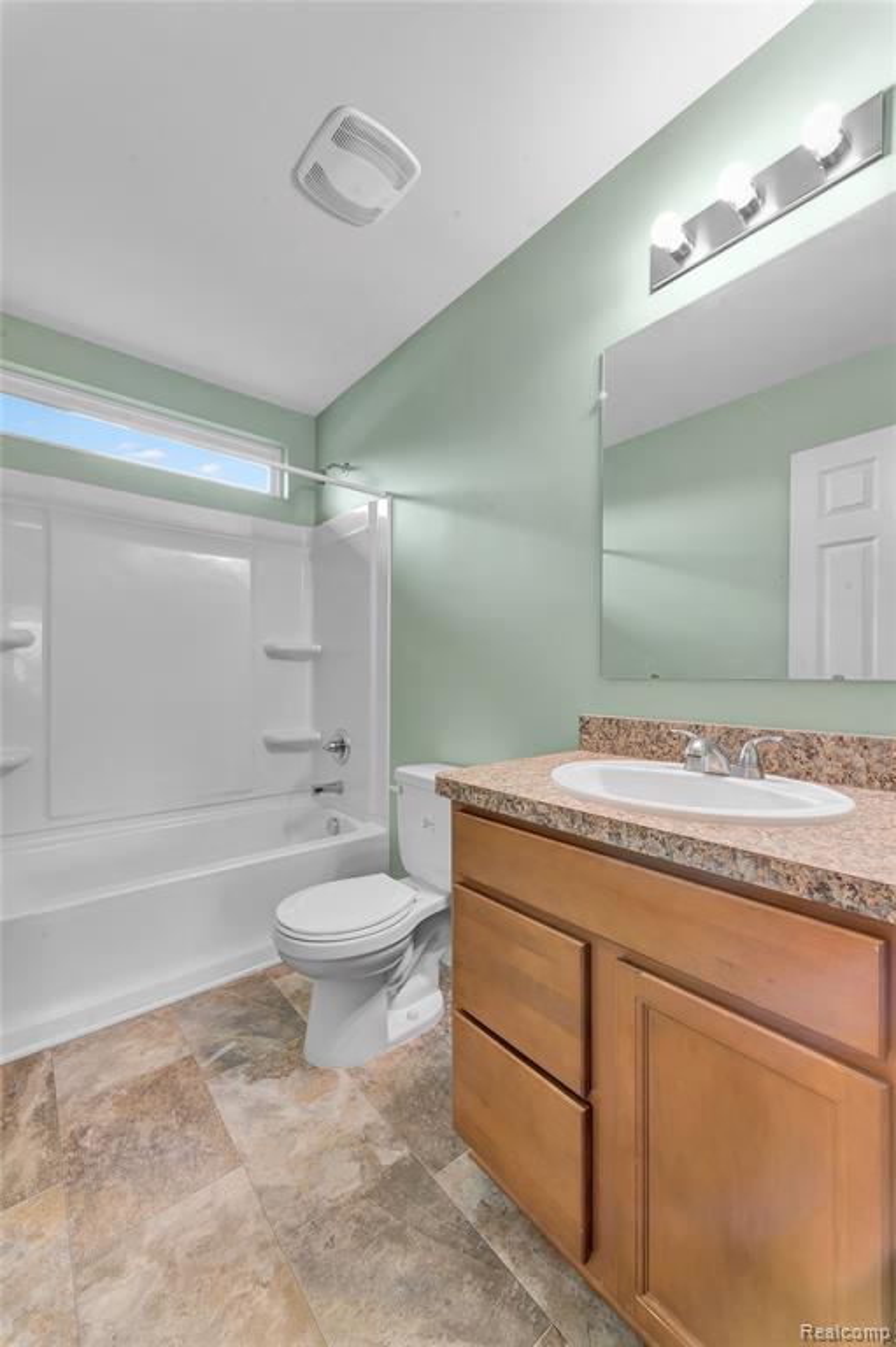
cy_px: 674
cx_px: 448
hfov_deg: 81.1
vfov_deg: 104.3
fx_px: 523
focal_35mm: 14
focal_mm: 14
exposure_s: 1/10
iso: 450
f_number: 9
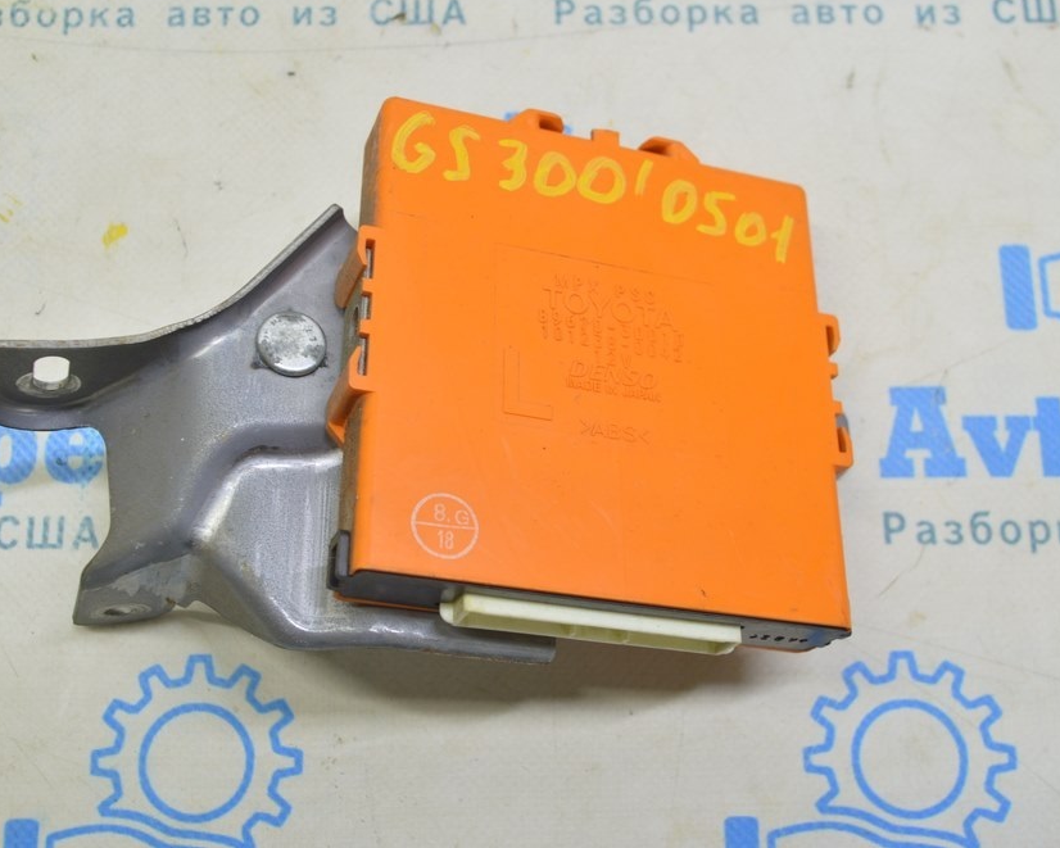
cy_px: 412
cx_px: 448
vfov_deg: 34.5
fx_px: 1367
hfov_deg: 42.3
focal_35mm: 44
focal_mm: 25
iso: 400
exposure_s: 1/20
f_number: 5.6
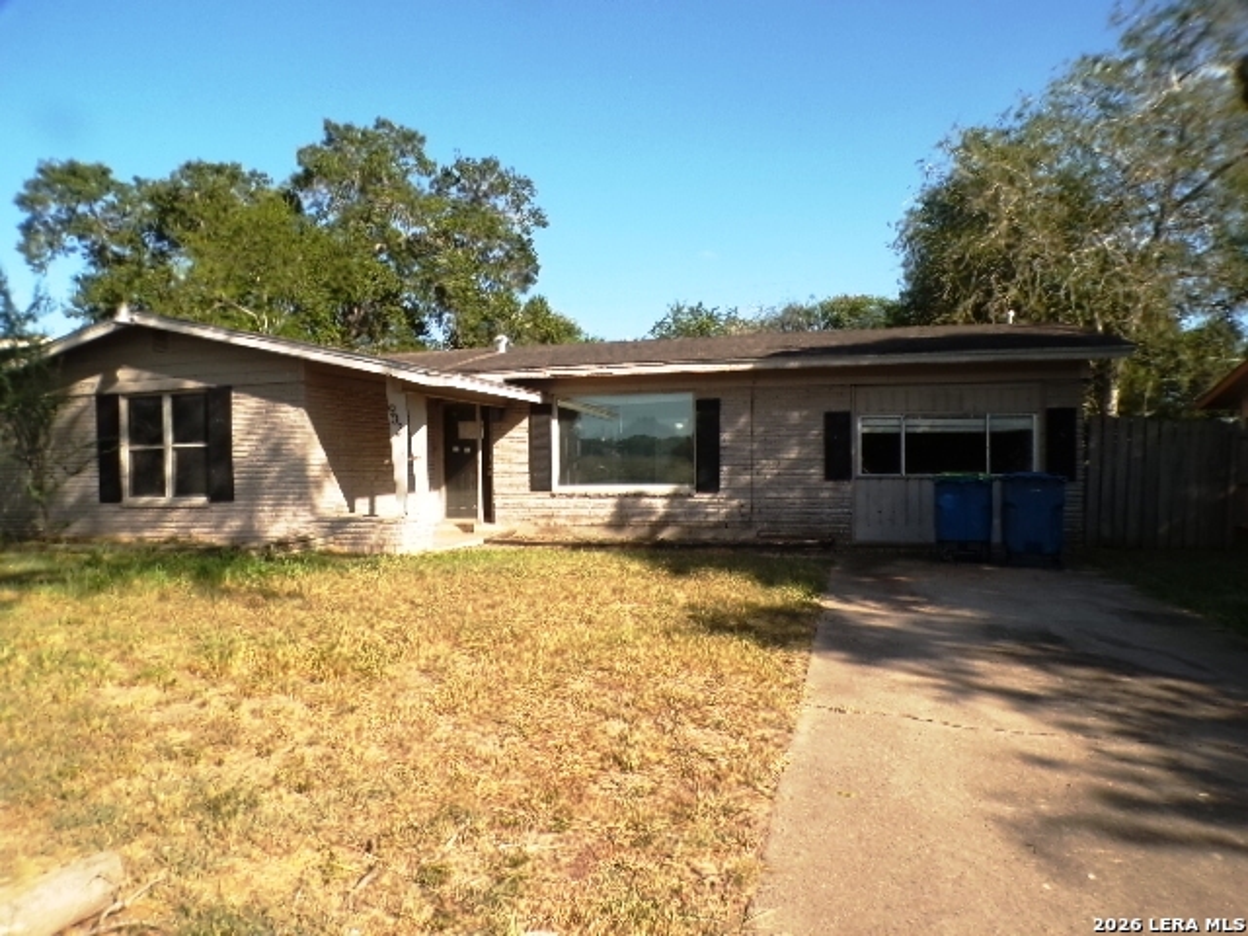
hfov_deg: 71.6
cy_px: 468
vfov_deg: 56.8
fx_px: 865
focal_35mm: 24
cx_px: 624
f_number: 4.4
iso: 100
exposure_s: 1/300
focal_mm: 4.3
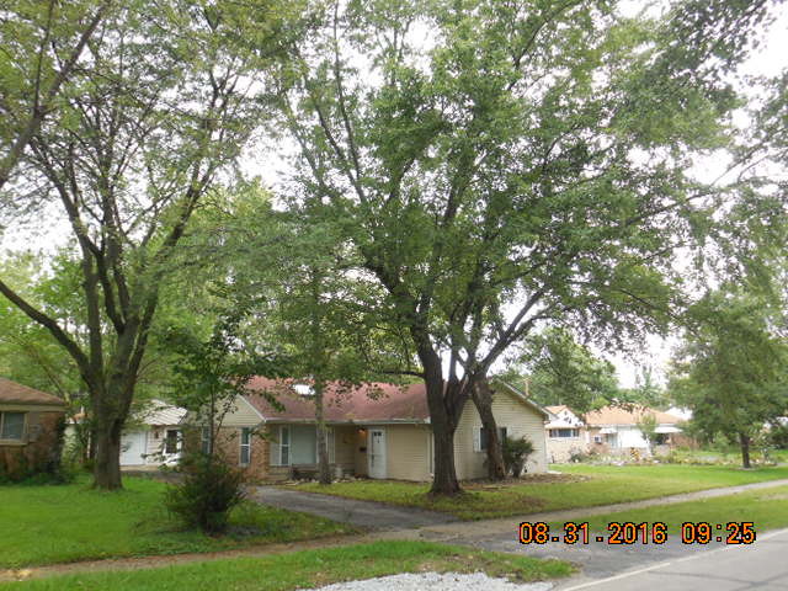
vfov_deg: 53.1
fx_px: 592
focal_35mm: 26
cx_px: 394
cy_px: 296
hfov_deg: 67.3
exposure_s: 1/250
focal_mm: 4.6
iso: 280
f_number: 3.5
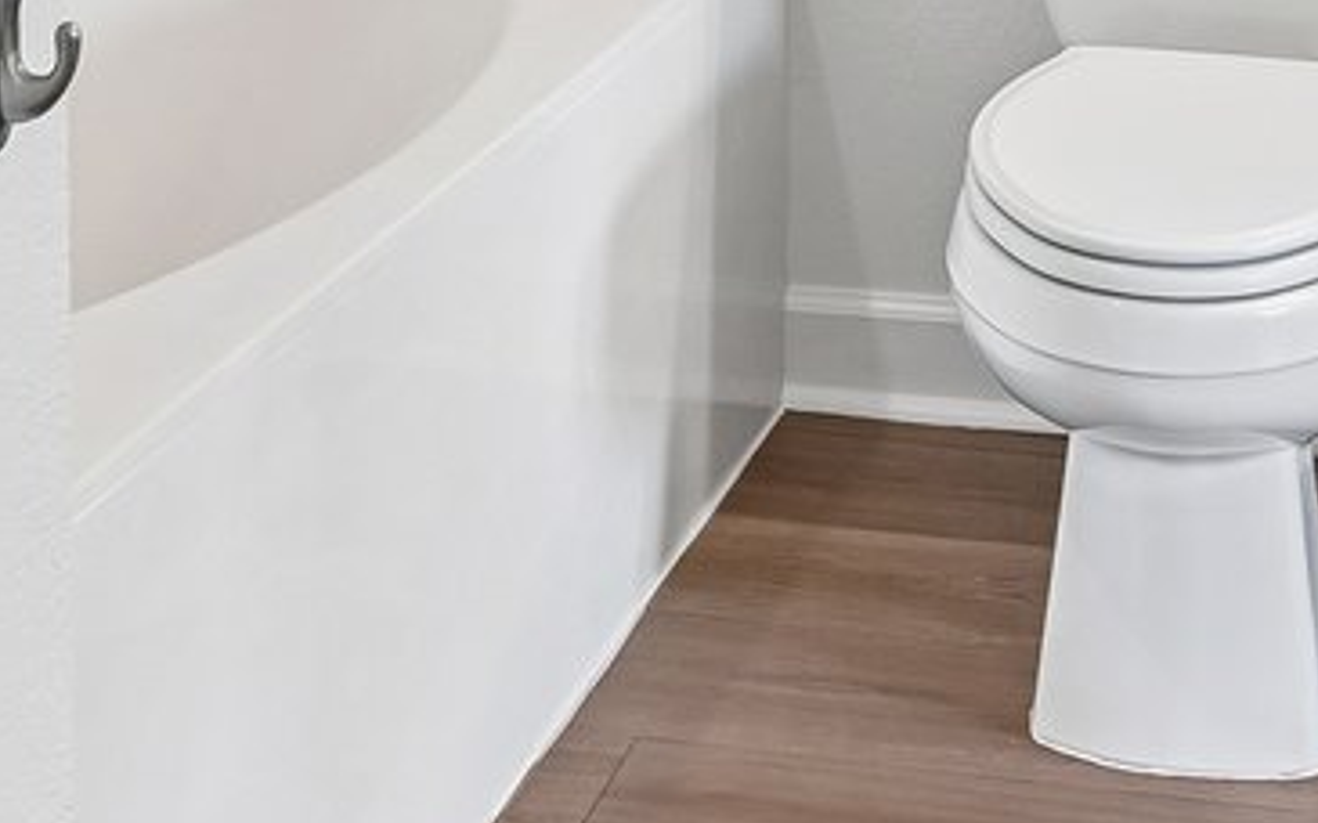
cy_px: -778
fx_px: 2873
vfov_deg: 14.0
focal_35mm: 80
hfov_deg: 25.6
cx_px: 946
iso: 220
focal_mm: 14
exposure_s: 1/15
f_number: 8
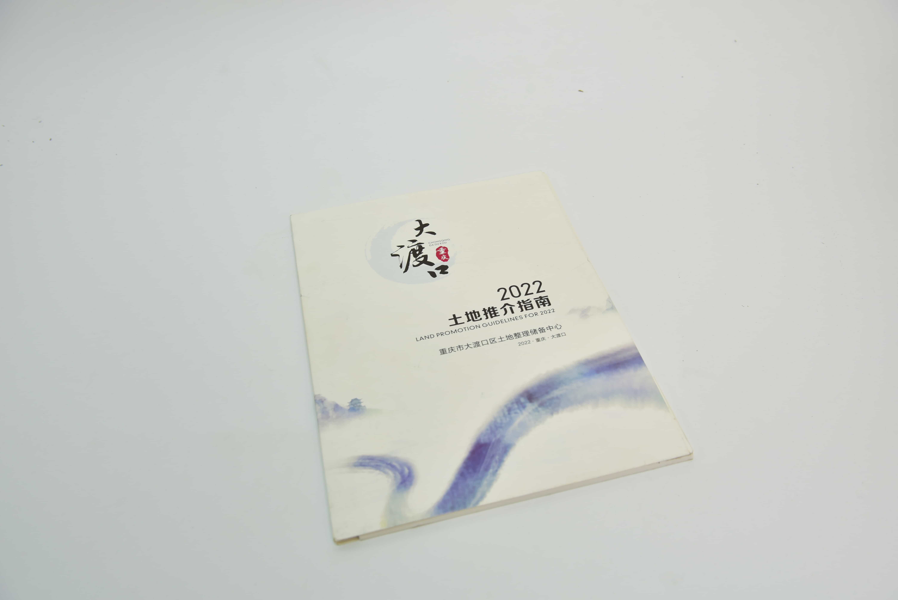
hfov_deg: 60.3
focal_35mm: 31
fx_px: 774
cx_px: 449
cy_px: 300
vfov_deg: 42.4
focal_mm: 31
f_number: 6.3
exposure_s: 1/40
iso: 250
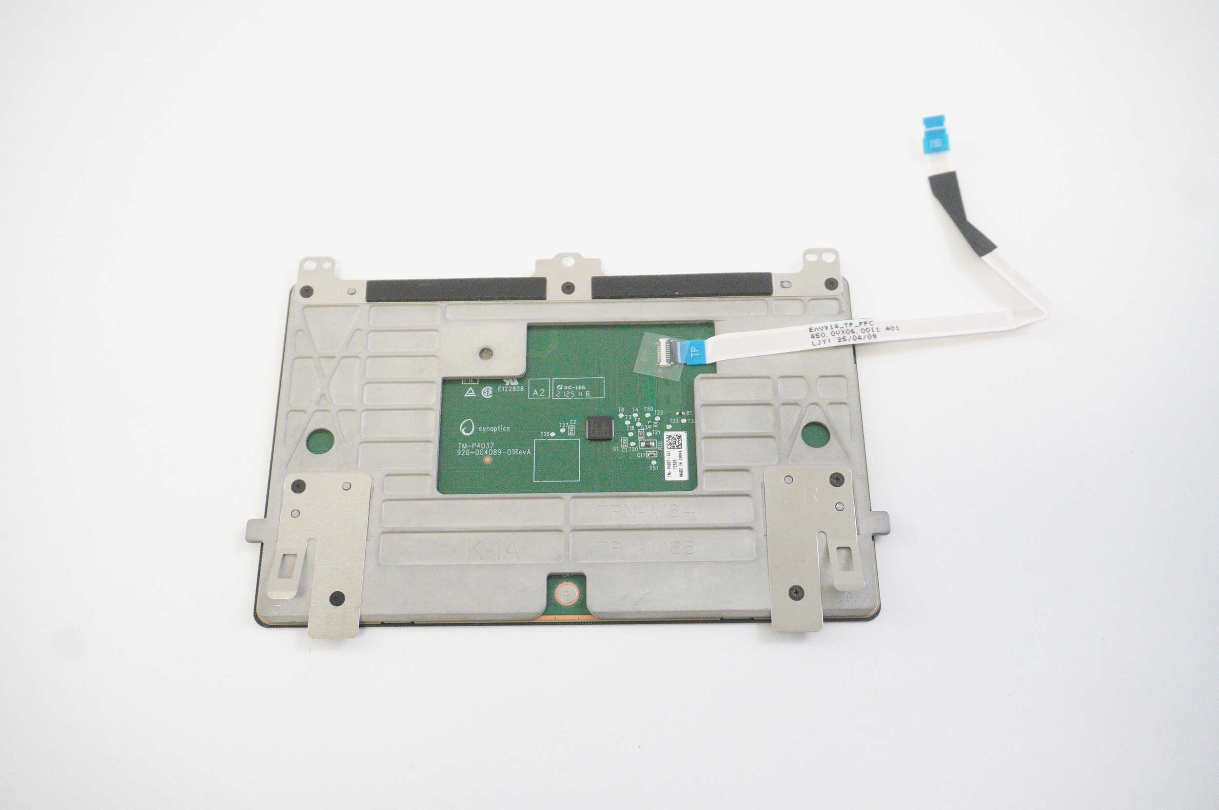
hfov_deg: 53.2
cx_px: 610
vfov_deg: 36.8
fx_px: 1218
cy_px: 405
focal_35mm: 36
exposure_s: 1/250
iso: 6400
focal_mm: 24
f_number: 5.6
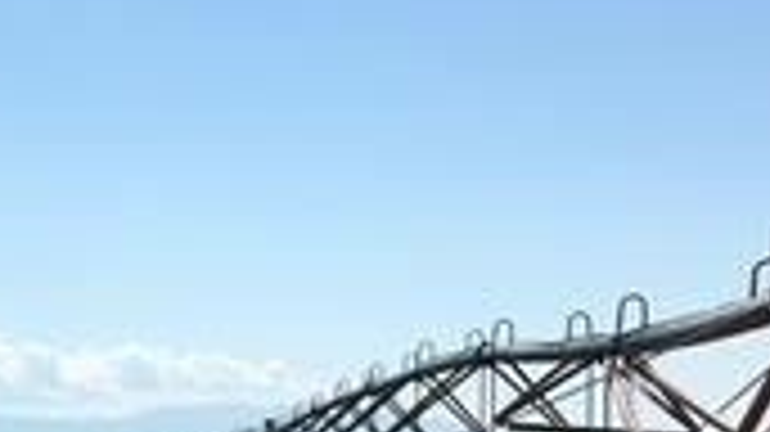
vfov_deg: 10.0
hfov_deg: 17.8
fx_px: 2408
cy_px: 576
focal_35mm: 118
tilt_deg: -3.2
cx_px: 50
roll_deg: -0.2
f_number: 2.2
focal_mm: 4.15
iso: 25
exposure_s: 1/3077
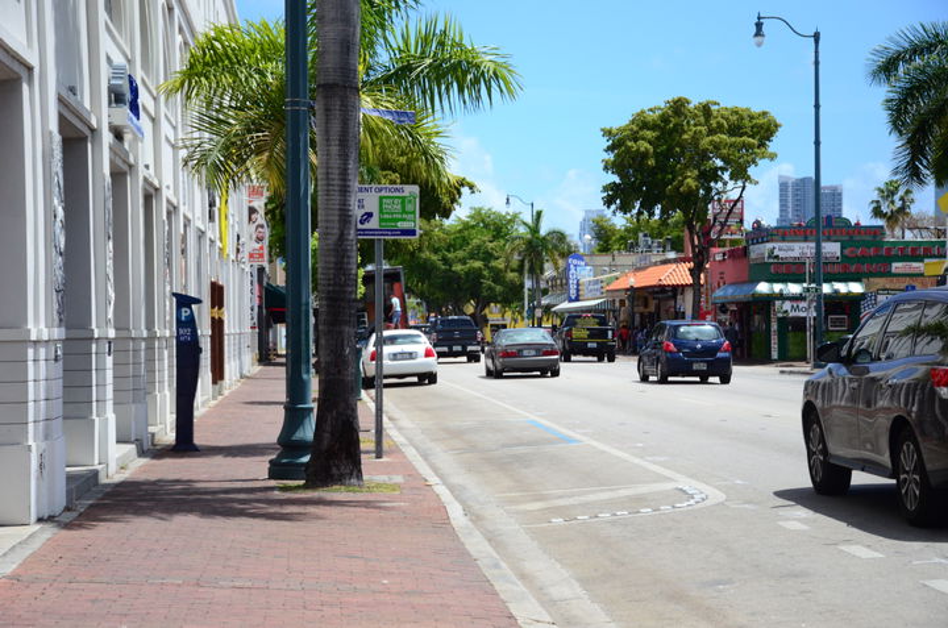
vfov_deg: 17.4
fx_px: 2050
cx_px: 474
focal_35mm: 78
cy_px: 314
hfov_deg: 26.0
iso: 1000
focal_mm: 52
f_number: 4.8
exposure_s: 1/6400
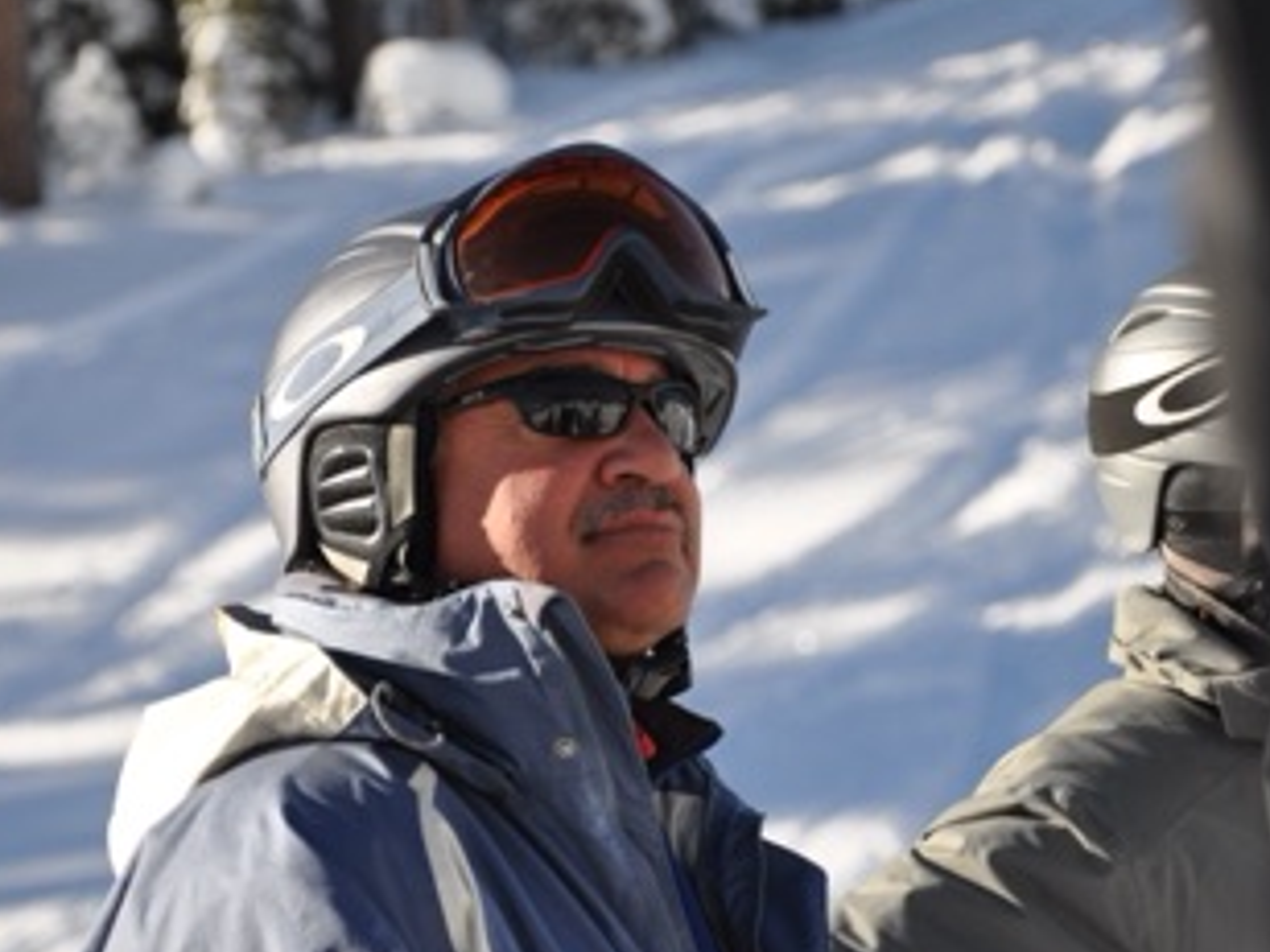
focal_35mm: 236
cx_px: 668
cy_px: 567
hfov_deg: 8.4
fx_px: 8649
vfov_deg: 6.3
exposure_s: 1/640
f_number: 6.3
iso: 200
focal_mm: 105
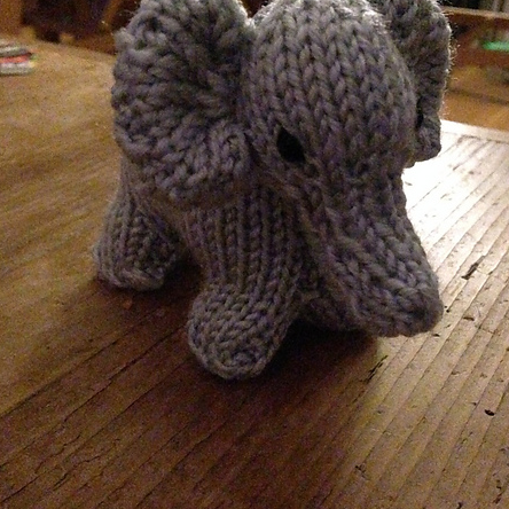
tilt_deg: -25.3
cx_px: 269
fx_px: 699
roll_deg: +1.2
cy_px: 212
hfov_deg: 40.0
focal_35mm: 42
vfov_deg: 39.9
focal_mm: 4.12
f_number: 2.4
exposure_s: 1/15
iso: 3200
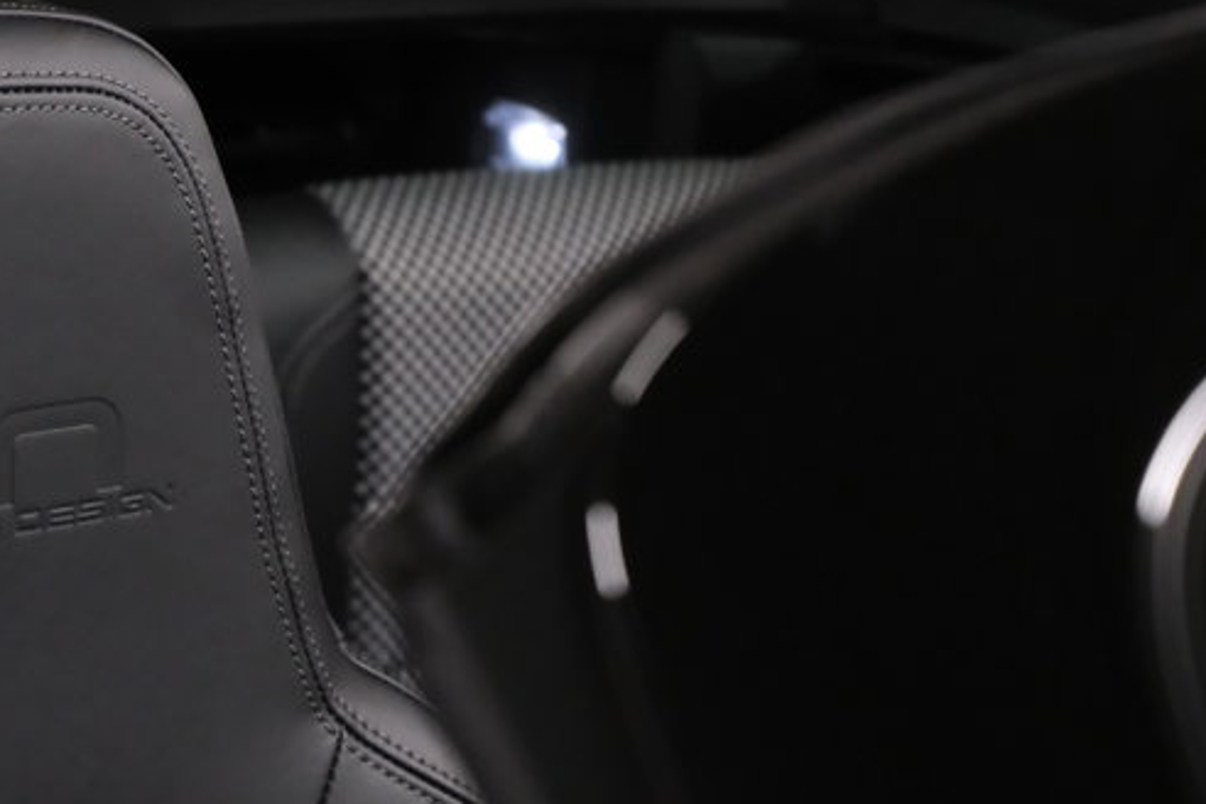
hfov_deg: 13.0
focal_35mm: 156
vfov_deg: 8.8
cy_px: 663
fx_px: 5226
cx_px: -25
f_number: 4.8
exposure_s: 1/75
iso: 6400
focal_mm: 50
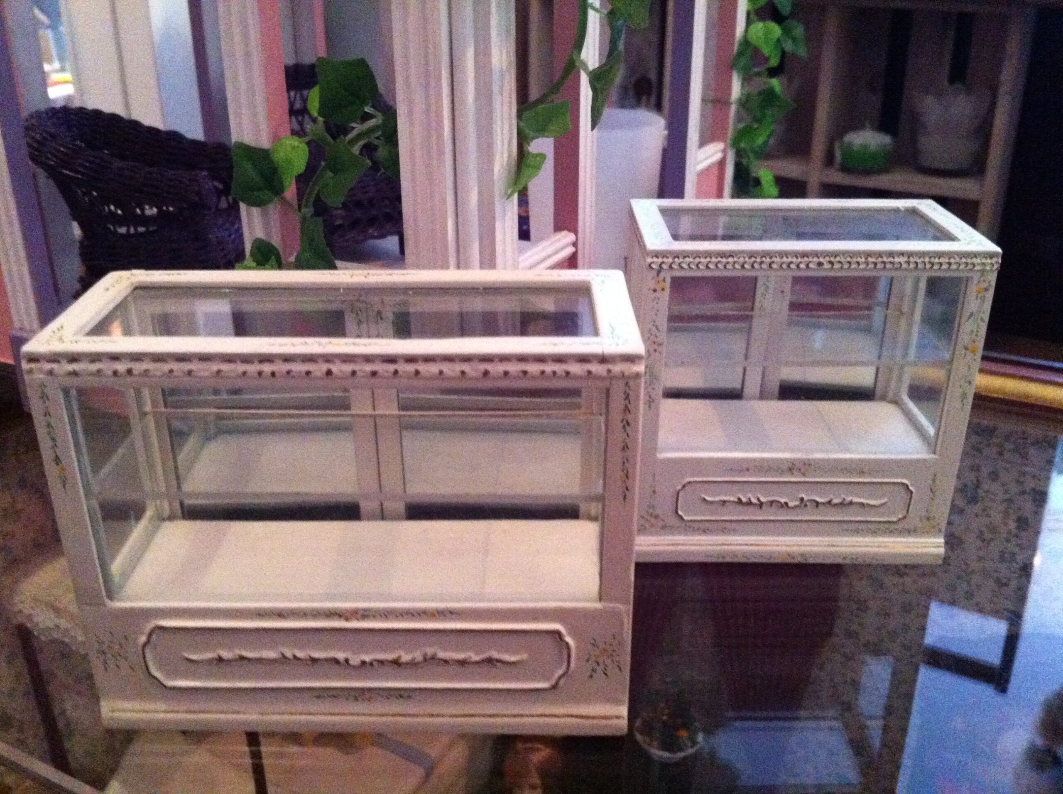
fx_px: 1073
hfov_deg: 52.7
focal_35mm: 35
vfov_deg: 40.6
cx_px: 532
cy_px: 397
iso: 1000
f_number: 2.8
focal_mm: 3.85
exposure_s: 1/15
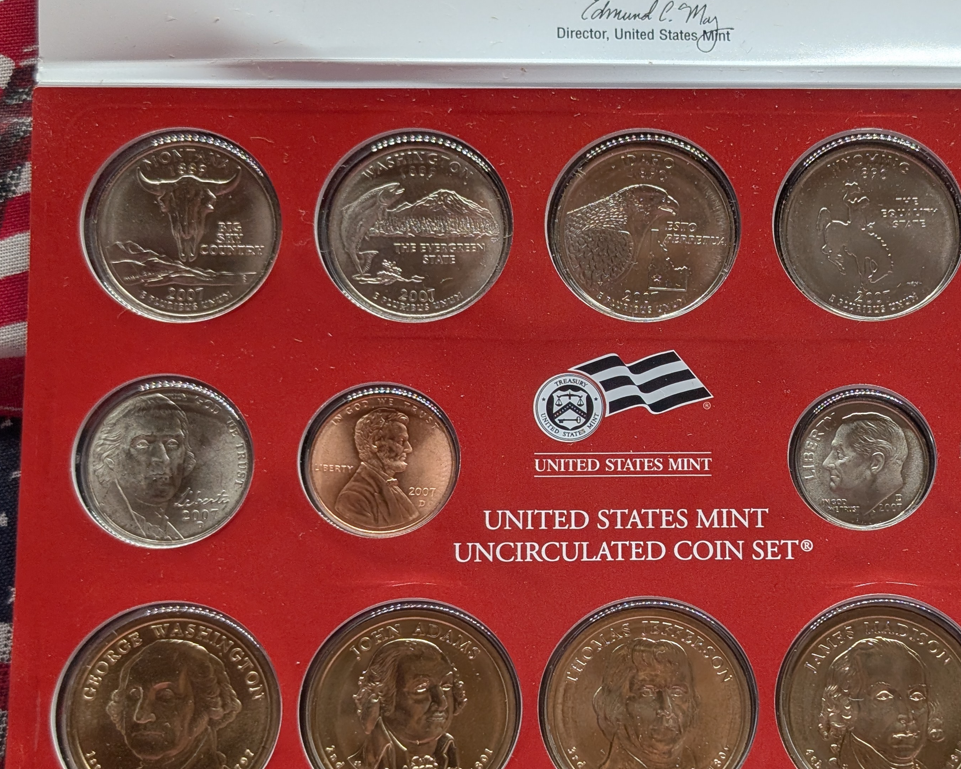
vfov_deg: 21.2
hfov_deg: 26.2
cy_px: 468
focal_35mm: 72
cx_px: 656
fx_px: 2048
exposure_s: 1/72.4
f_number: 1.68
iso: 43
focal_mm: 6.9
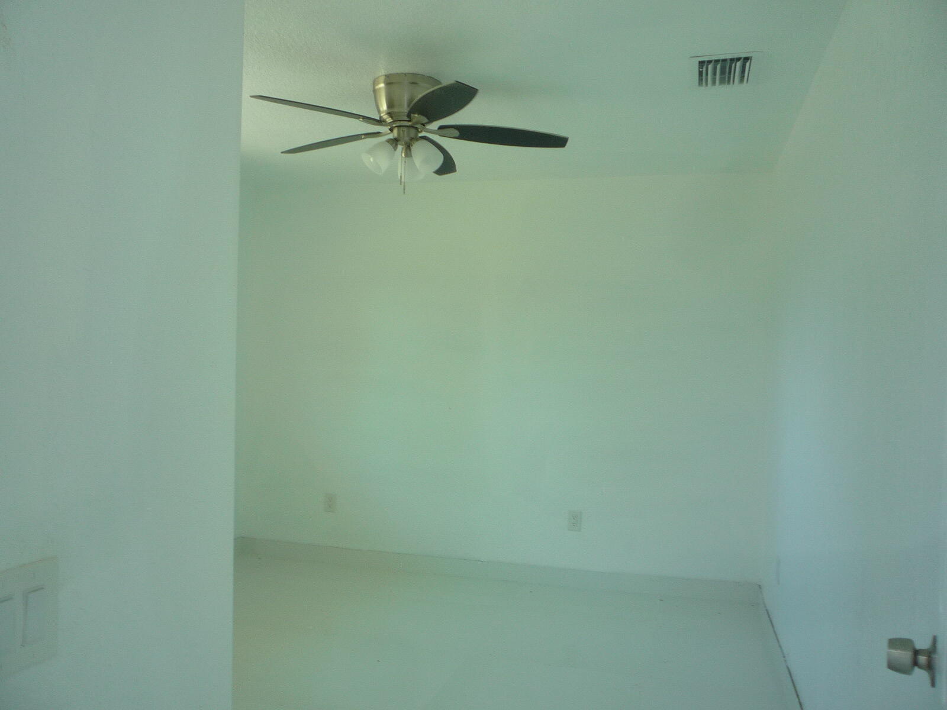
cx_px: 474
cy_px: 355
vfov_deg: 46.8
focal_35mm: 30
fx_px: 821
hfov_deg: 60.0
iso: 100
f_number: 3.3
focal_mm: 5.2
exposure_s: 1/30
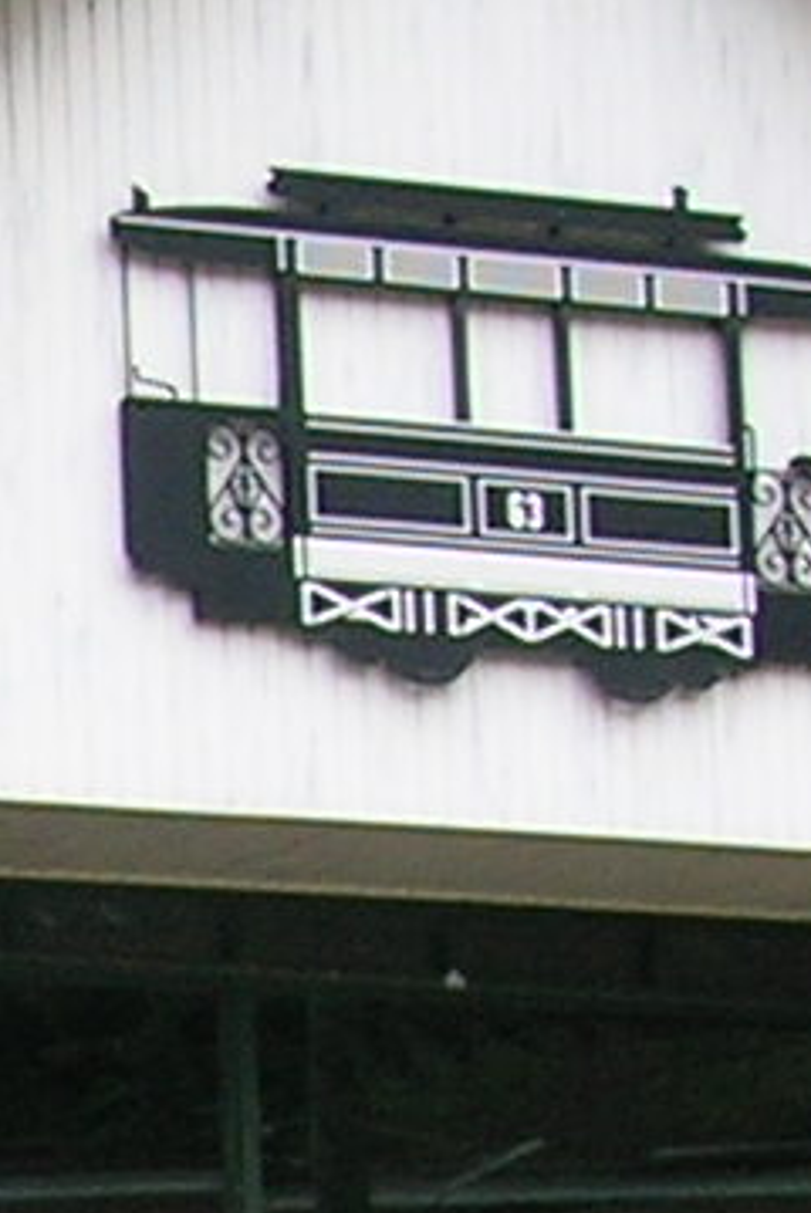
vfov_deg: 8.9
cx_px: -1490
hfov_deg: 5.8
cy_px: 1808
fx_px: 7588
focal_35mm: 225
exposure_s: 1/136
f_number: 4.9
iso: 50
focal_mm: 5.7
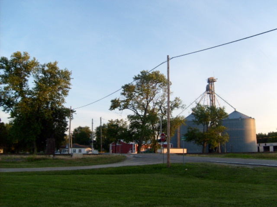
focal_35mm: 35
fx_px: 280
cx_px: 138
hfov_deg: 52.6
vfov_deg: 40.7
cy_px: 104
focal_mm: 5.8
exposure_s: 1/60
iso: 80
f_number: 7.1
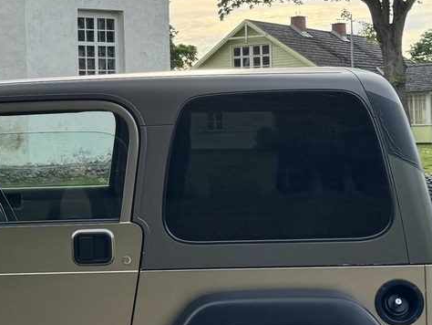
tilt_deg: +0.8
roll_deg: +2.1
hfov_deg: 23.4
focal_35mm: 81
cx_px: 31
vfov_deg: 18.2
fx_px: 1011
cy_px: 118
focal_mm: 6.76
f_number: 1.78
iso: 80
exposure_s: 1/2604
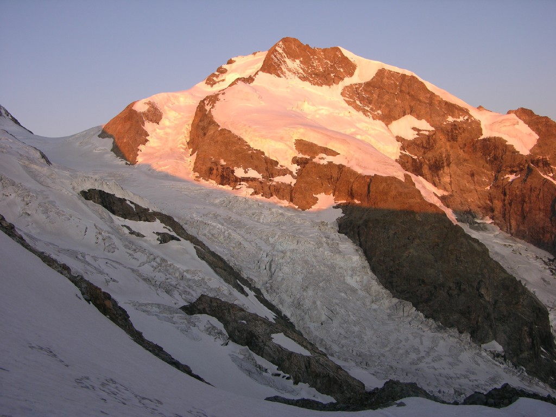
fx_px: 562
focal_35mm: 35
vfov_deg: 40.7
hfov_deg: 52.6
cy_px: 208
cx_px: 278
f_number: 3.5
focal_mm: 8.9
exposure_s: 1/50.5
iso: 50
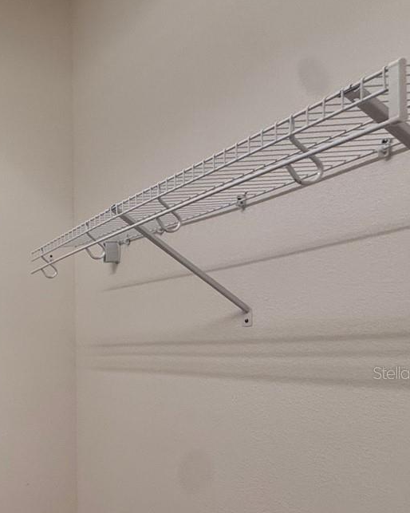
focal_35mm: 34
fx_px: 516
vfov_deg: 51.0
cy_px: 373
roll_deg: +2.3
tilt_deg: -1.8
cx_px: -190
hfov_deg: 29.1
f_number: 2.2
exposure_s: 1/120
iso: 64
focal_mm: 2.22
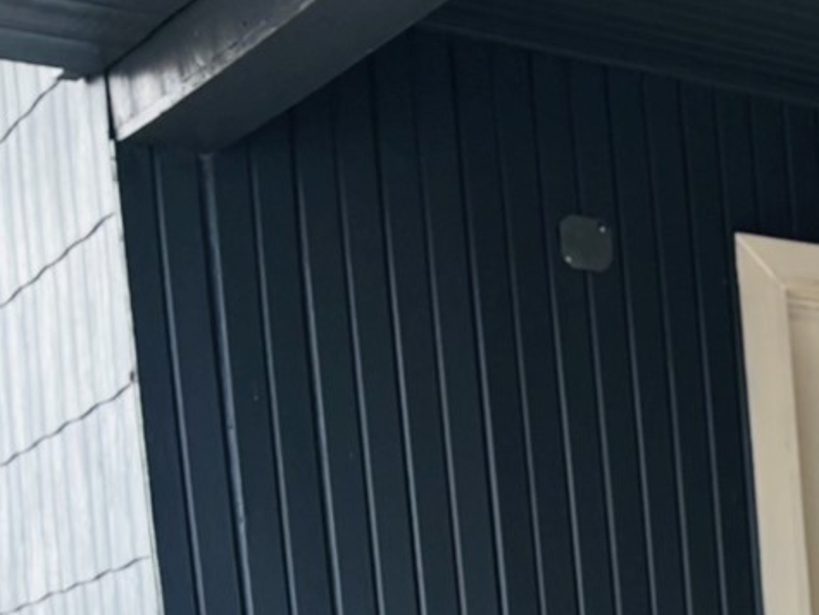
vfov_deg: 12.9
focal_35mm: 105
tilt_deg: -5.6
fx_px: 2486
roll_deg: +1.1
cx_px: 1631
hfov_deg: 15.2
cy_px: 1090
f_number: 1.6
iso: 40
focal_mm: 5.96
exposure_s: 1/219
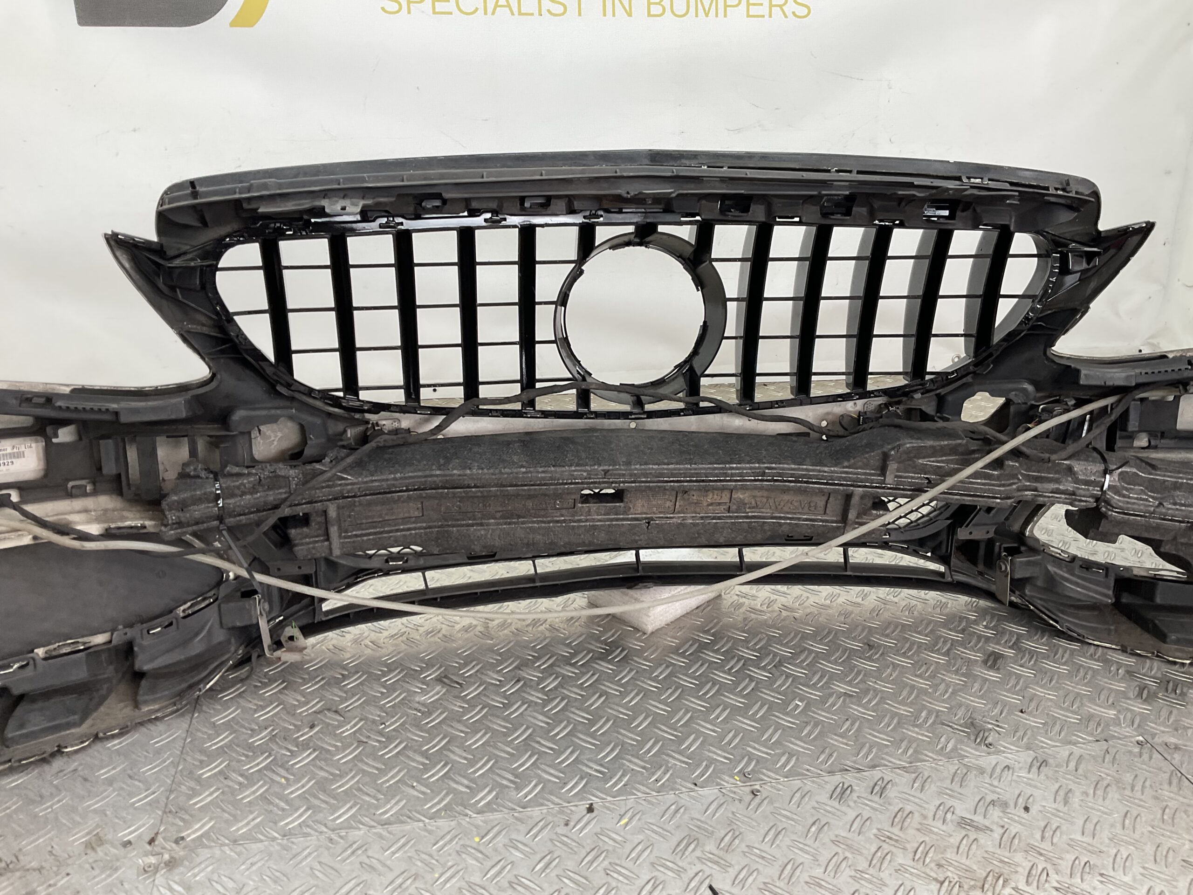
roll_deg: -2.7
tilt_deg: -20.1
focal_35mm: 29
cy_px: 448
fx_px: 999
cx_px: 596
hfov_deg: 61.7
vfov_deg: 48.2
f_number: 1.8
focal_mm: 3
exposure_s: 1/120
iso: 32
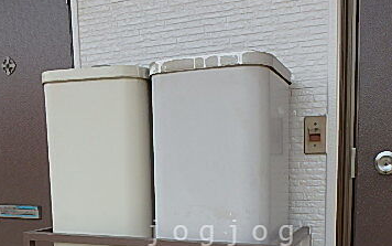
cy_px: 233
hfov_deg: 49.1
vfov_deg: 30.3
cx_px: 224
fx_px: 428
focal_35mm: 40
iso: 125
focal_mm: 3.7
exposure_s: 1/400
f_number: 3.5
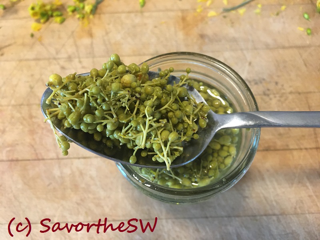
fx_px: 268
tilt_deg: -70.7
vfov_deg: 48.2
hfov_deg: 61.7
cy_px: 120
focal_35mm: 29
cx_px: 160
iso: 200
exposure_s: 1/30
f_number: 2.2
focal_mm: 4.15
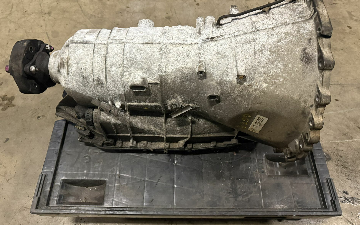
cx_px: 183
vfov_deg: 47.5
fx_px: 255
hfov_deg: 70.4
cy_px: 97
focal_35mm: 26
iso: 800
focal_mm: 6.76
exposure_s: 1/45
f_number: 1.78
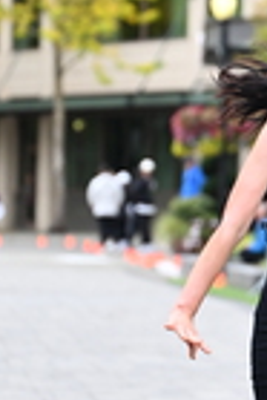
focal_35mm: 288
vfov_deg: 7.1
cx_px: 277
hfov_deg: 4.8
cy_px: 158
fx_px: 3196
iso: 640
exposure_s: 1/2000
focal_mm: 73
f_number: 2.8
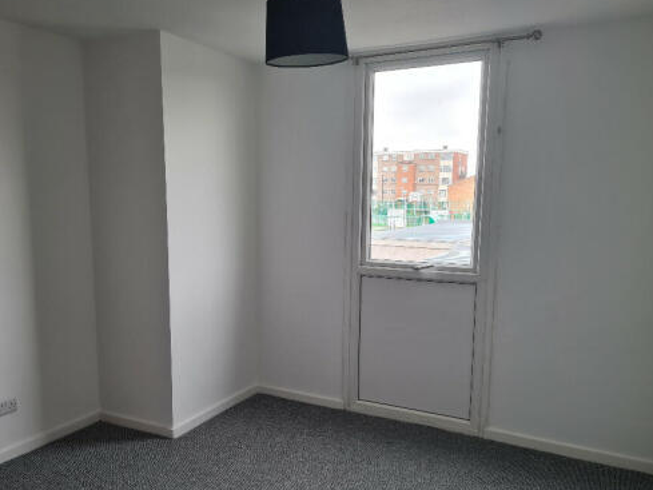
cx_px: 314
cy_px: 282
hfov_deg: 58.3
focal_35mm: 31
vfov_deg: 45.3
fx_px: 585
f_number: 1.8
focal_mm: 5.4
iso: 200
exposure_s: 1/100
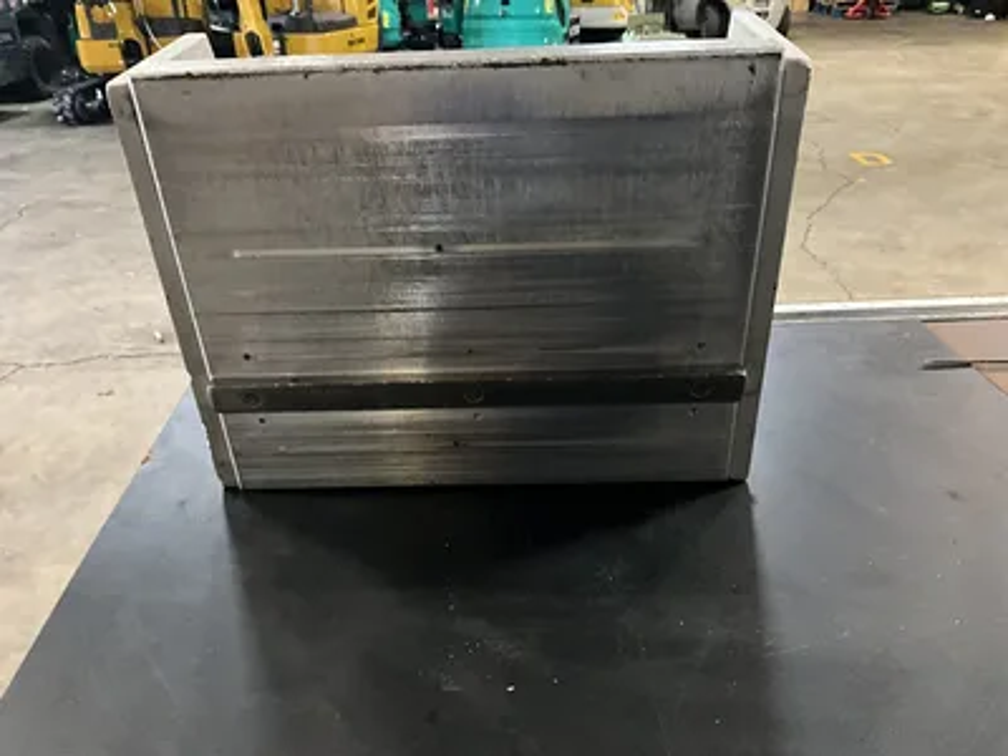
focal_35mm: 29
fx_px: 844
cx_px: 504
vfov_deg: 48.2
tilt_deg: -27.1
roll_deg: +2.0
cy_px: 378
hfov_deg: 61.7
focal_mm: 3
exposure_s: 1/38
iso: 320
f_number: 1.8
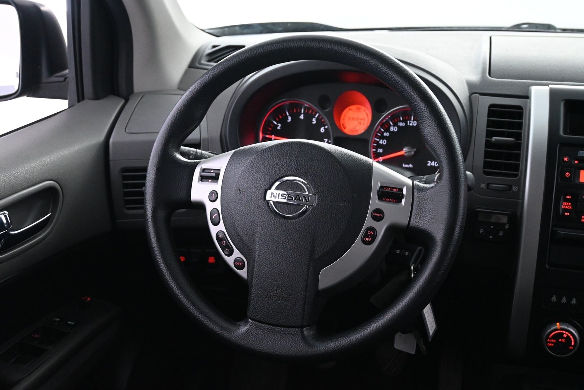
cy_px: 195
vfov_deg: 32.4
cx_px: 292
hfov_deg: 47.2
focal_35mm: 41
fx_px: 669
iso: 3200
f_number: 4.5
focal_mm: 27.5
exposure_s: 1/40
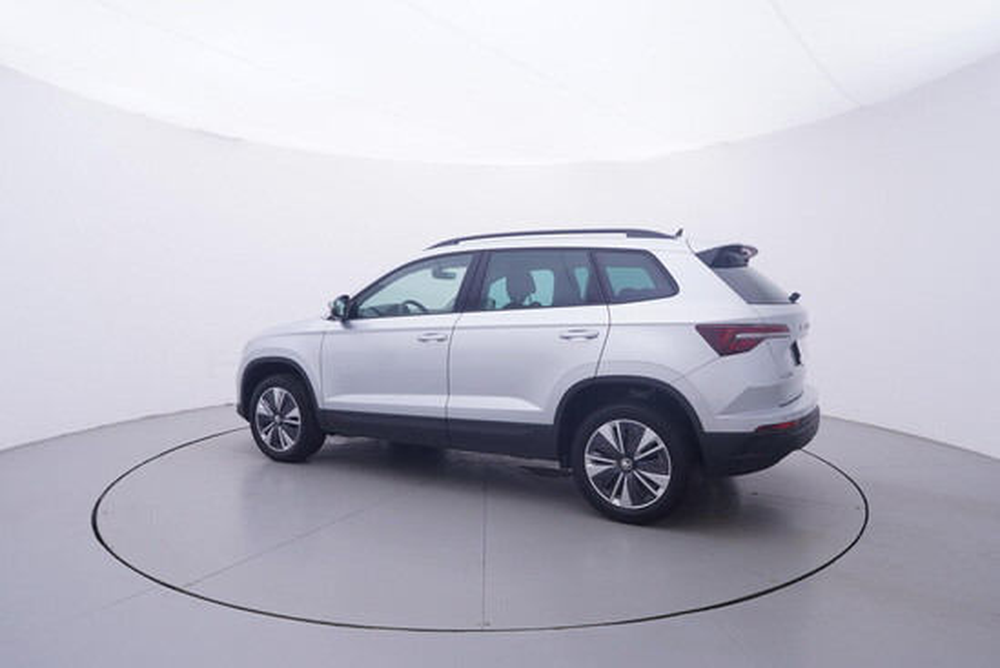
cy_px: 334
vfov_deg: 56.2
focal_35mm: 22
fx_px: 625
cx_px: 500
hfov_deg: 77.3
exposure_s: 1/80
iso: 200
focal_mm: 15
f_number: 5
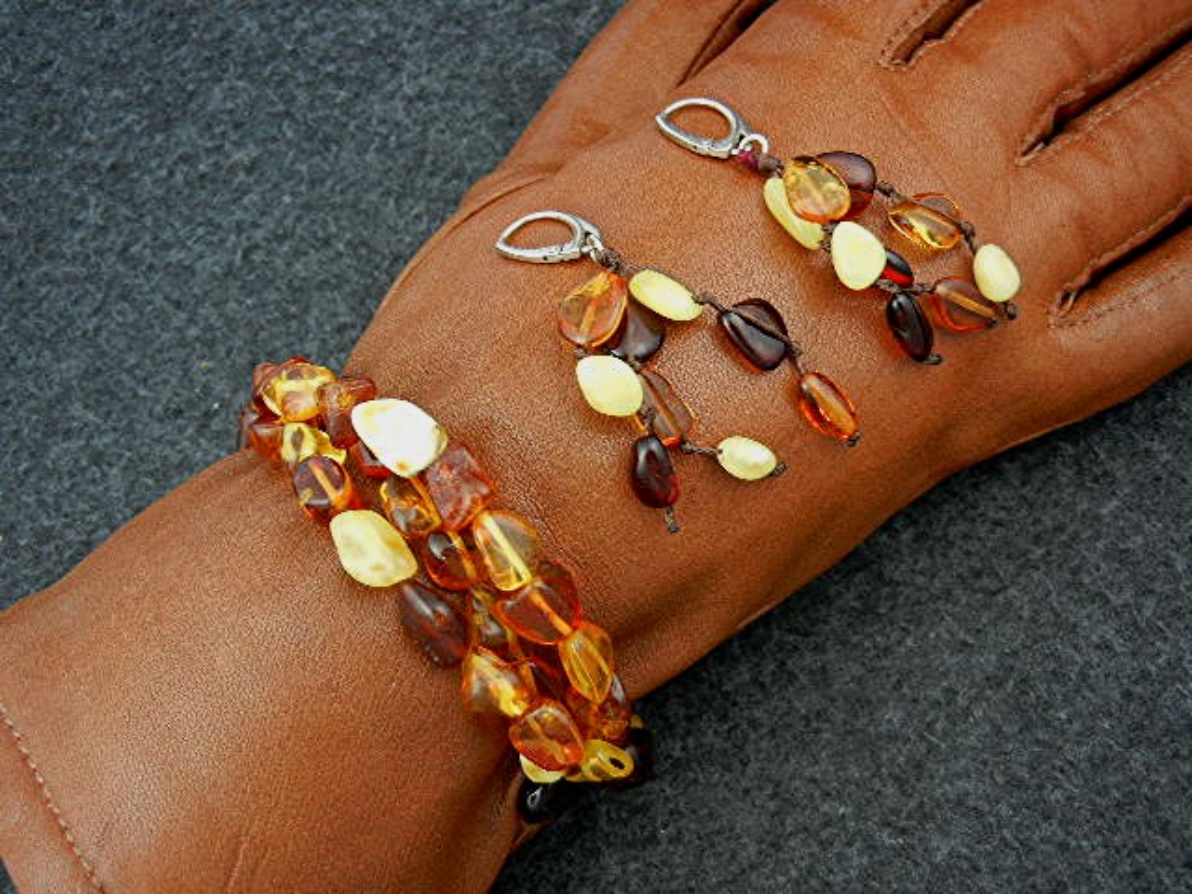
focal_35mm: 45
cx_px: 596
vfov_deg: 32.2
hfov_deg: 42.1
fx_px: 1550
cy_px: 447
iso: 200
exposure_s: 1/5.5
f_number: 3.8
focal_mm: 8.1
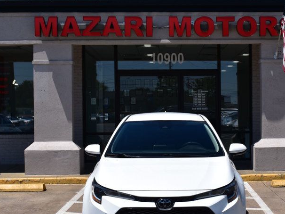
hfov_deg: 29.2
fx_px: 542
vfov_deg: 22.3
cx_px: 197
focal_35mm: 66
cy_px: 122
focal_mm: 27
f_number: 11
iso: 200
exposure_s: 1/500
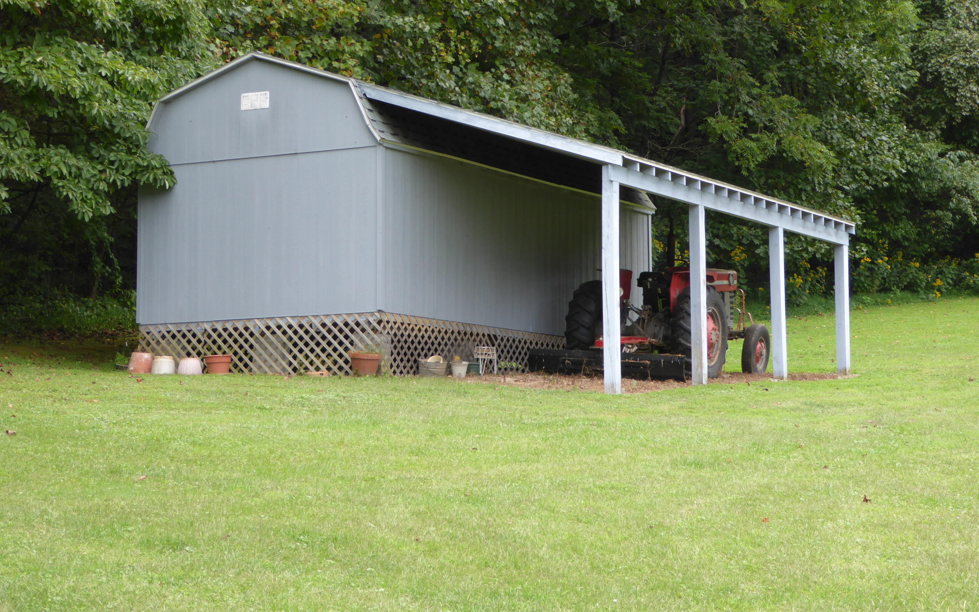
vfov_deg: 16.5
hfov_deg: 26.1
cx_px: 493
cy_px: 268
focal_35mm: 79
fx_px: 2108
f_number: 4.6
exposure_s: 1/50
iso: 100
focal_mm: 13.2
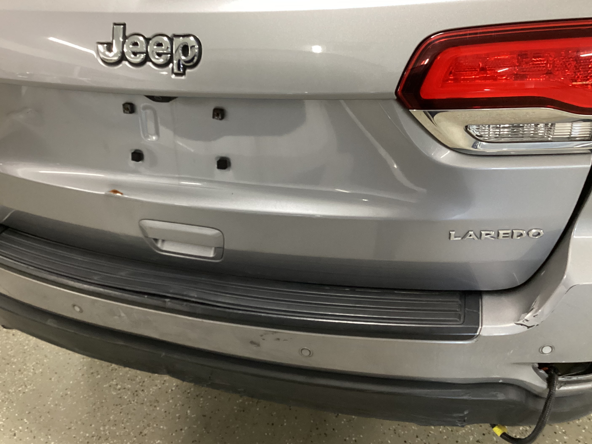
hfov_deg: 51.3
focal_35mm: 36
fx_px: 616
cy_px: 209
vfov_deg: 39.6
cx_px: 263
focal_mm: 3.3
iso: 320
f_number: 2.4
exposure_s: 1/33
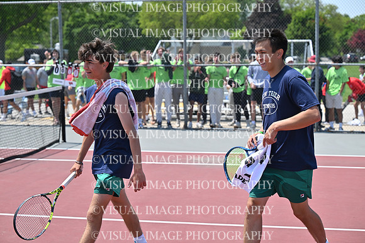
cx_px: 182
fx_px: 710
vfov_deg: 19.5
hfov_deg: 28.8
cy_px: 122
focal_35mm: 70
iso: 400
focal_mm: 70
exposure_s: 1/3200
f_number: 4.5
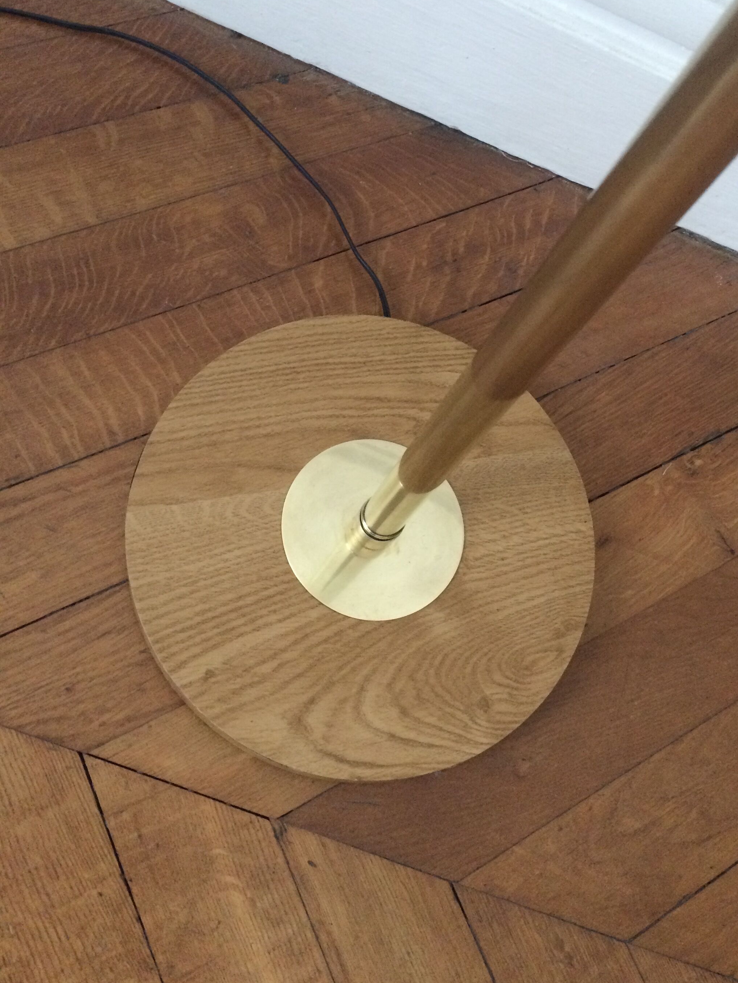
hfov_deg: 40.5
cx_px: 445
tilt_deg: -64.7
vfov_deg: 52.4
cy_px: 408
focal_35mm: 35
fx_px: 995
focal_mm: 4.15
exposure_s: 1/20
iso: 250
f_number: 2.2
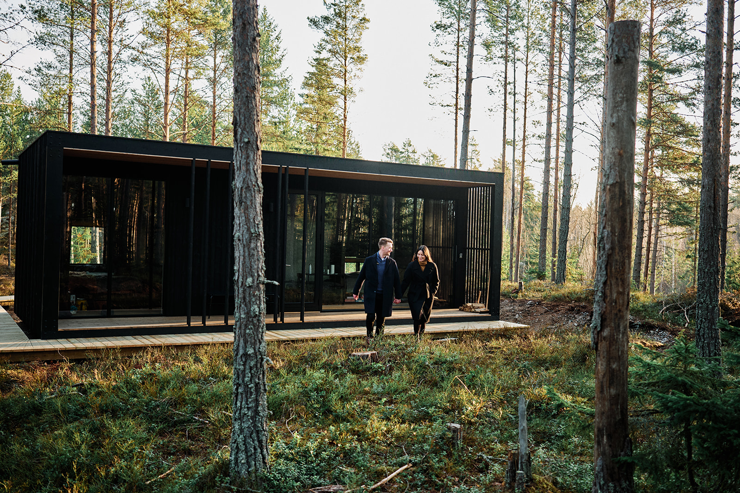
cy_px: 246
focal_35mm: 35
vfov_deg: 37.9
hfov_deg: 54.4
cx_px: 370
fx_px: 719
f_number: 1.8
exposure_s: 1/240
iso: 125
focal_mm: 23
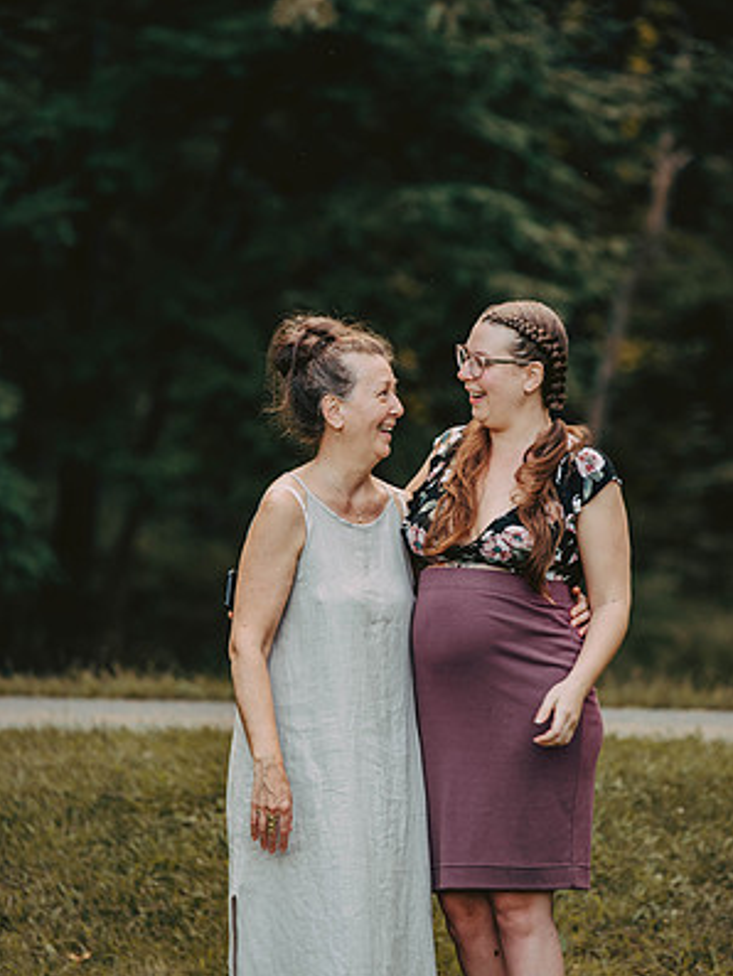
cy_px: 509
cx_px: 366
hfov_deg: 7.2
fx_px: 5841
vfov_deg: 9.6
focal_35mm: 207
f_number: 3.5
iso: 250
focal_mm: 190
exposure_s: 1/125
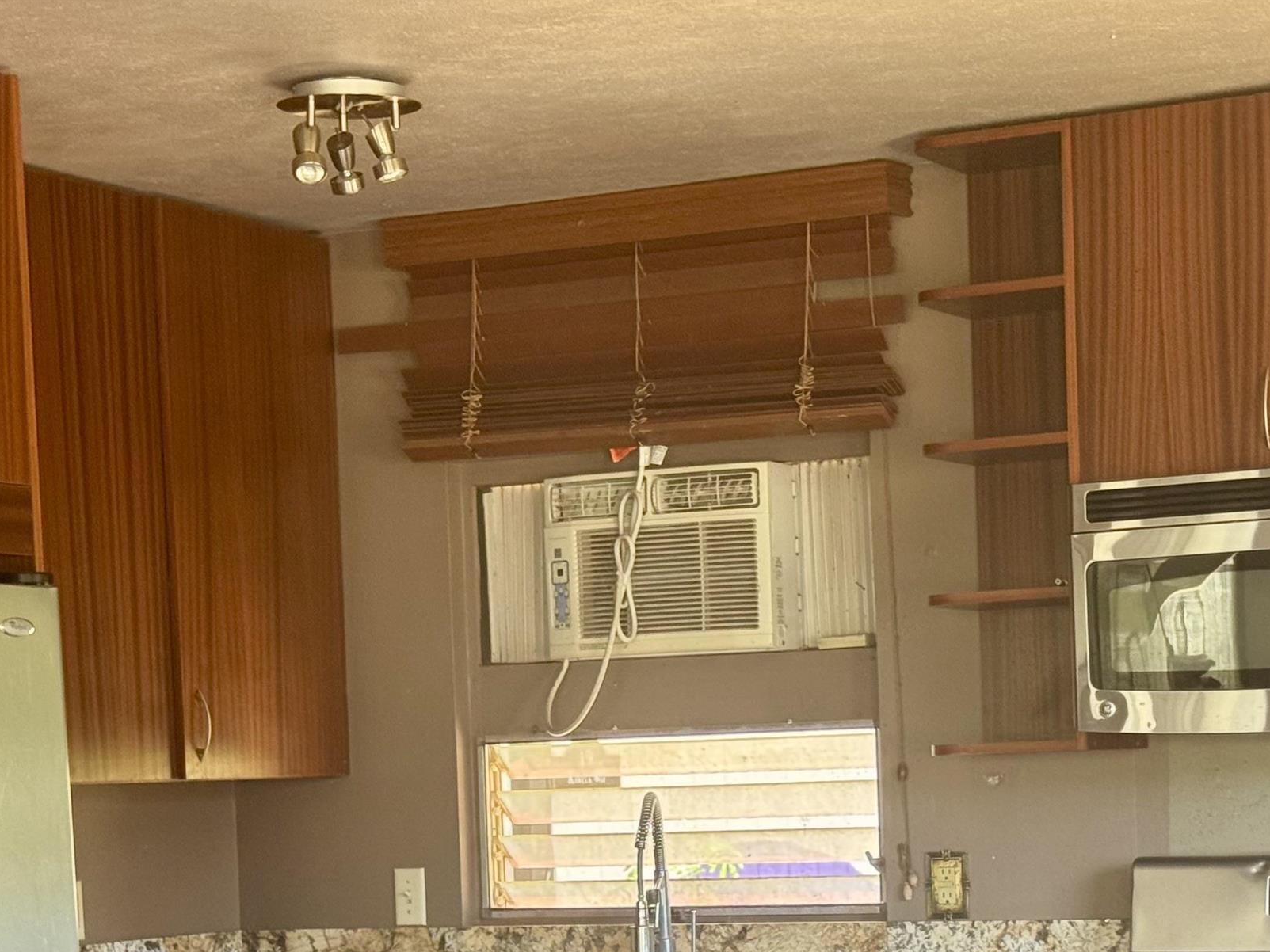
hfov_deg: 21.3
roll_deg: +2.3
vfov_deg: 15.8
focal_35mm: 92
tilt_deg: -3.2
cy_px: 908
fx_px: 3375
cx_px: 669
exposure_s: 1/60
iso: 125
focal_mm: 6.76
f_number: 1.78
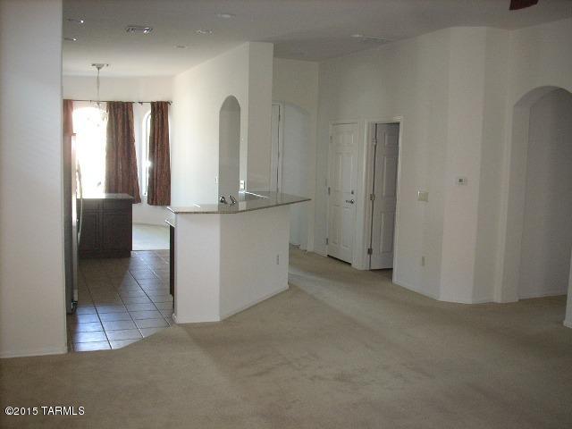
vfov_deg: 38.7
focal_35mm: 37
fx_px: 611
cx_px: 286
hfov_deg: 50.1
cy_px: 214
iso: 200
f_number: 2.8
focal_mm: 6.2
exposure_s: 1/30
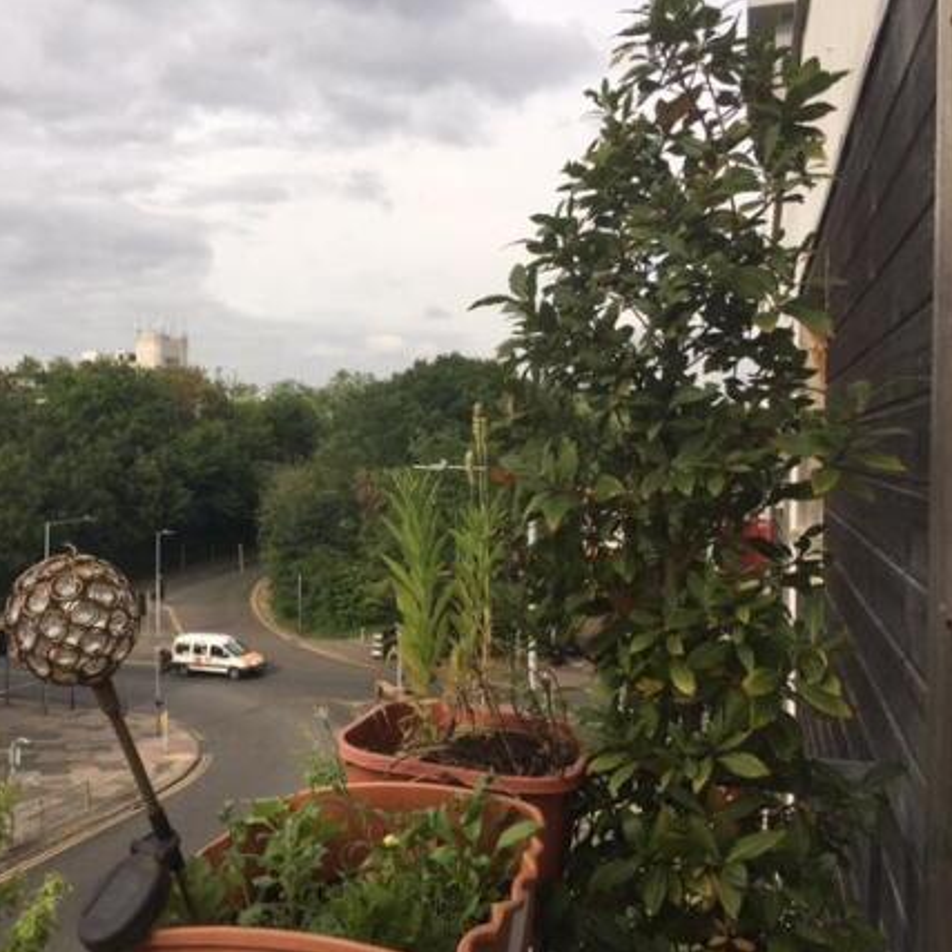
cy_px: 478
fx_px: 1089
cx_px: 356
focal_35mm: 35
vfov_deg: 47.2
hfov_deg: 46.8
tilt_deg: -1.6
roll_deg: -0.1
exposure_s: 1/1479
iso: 32
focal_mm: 4.15
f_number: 2.2
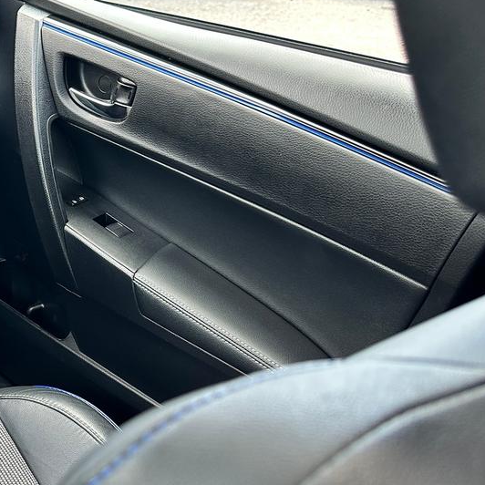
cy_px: 266
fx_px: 808
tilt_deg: -29.9
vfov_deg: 33.4
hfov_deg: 29.9
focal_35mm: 51
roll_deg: -4.6
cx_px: -52
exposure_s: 1/121
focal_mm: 6.86
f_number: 1.78
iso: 160
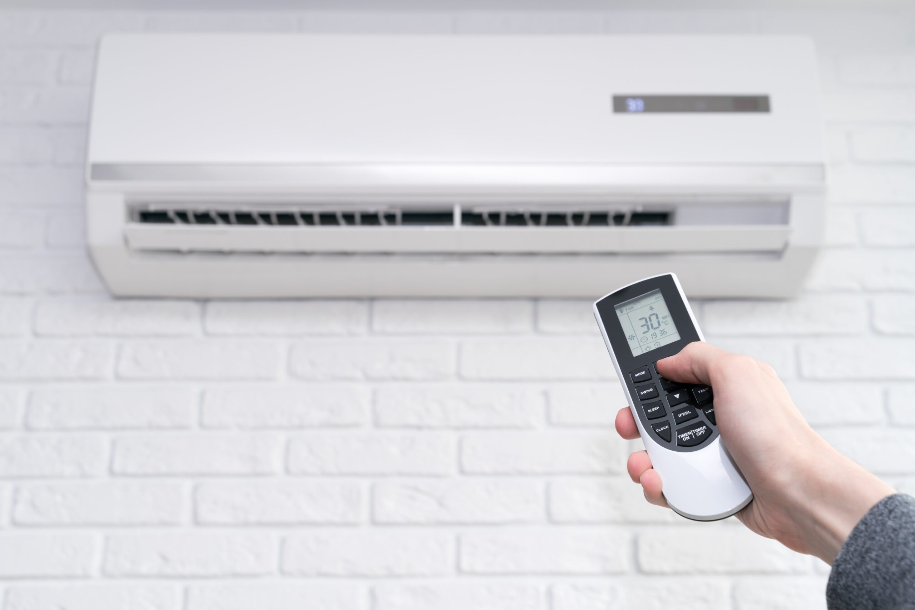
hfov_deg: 39.6
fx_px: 1271
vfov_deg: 27.0
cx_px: 458
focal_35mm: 50
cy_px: 305
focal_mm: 50
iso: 320
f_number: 6.3
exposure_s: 1/100
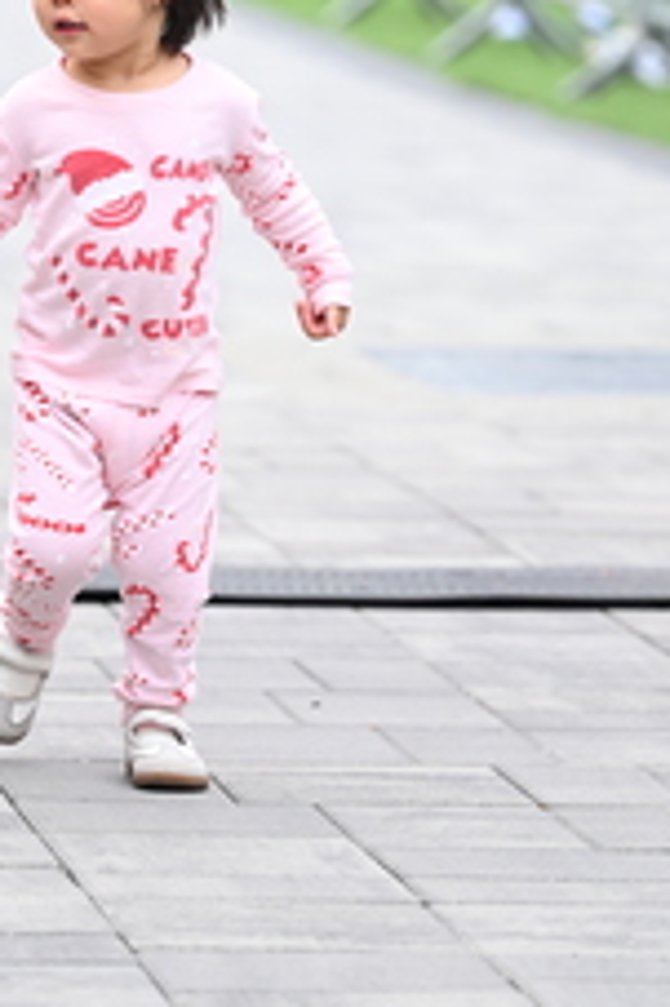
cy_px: 204
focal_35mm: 291
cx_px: 109
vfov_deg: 7.1
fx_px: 8136
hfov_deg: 4.7
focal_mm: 120
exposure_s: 1/2000
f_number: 2.8
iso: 640
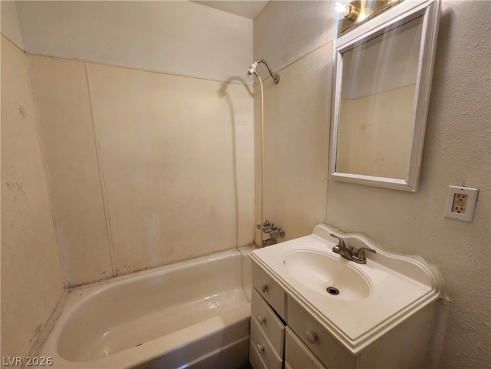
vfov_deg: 89.9
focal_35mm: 13
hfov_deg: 106.2
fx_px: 184
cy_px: 184
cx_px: 246
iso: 160
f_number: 2.2
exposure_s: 1/60
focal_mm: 2.2
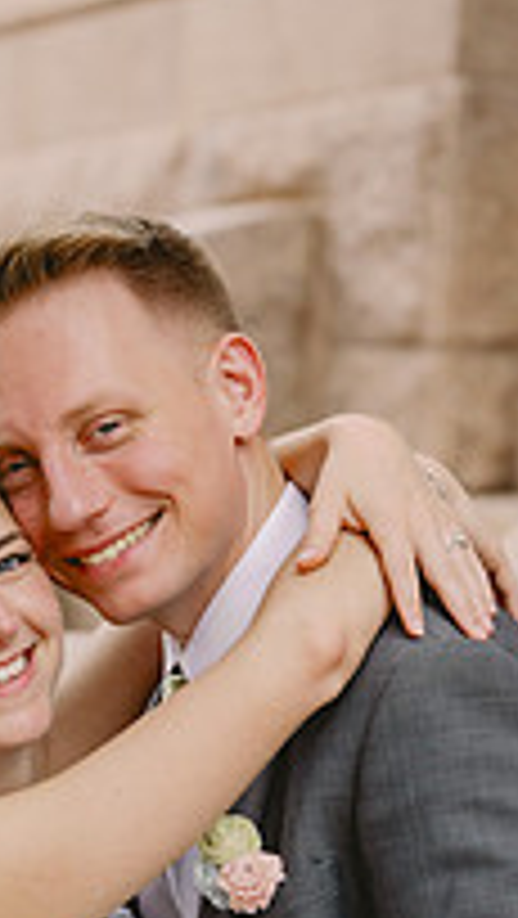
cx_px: 149
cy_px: 738
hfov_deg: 7.5
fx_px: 3949
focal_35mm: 162
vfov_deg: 13.2
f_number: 3.2
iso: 1000
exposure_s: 1/1600
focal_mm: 70
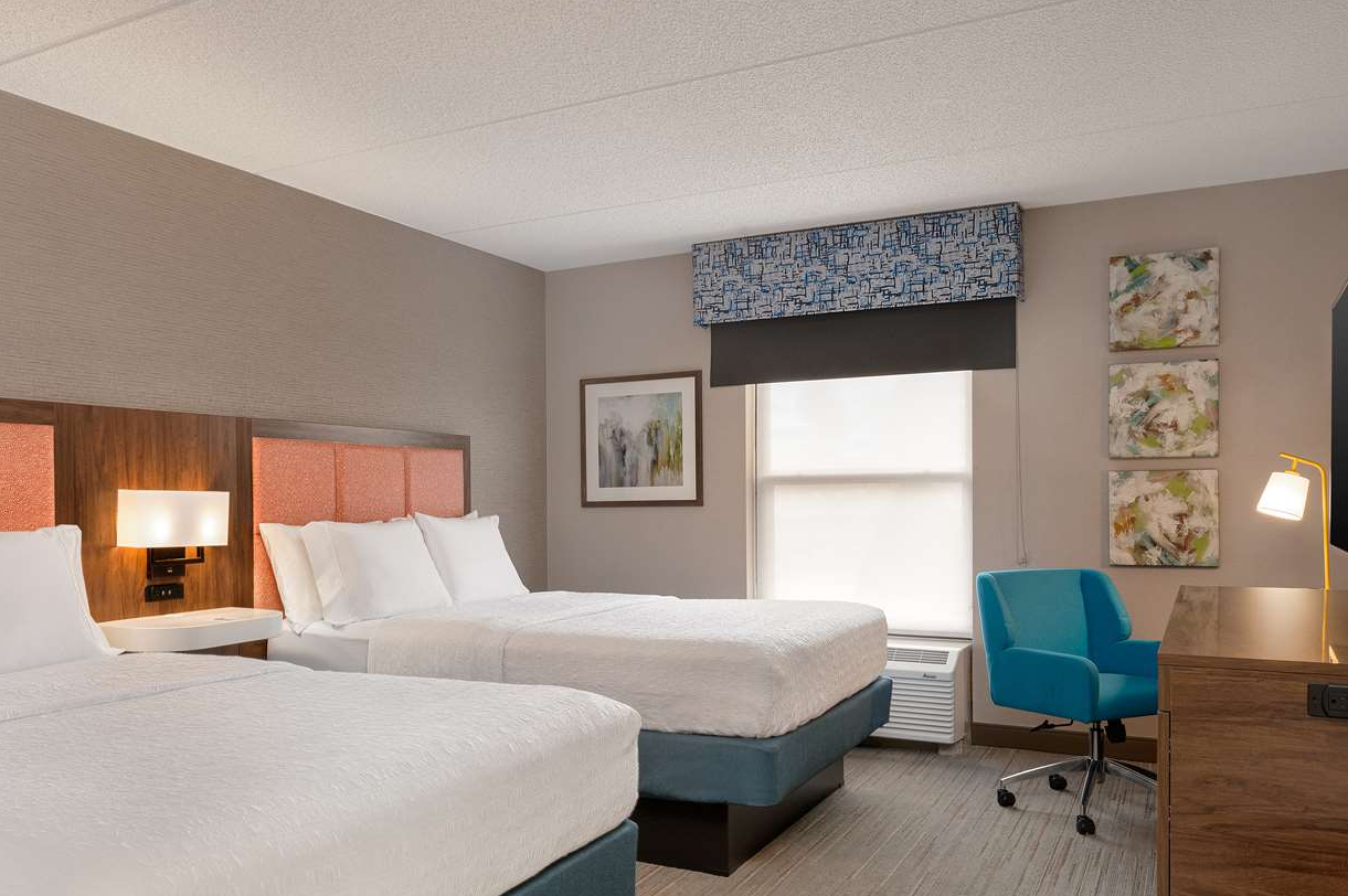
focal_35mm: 27
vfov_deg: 47.6
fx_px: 1010
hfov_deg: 66.6
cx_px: 523
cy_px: 526
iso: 320
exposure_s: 1/3
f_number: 11
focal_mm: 22
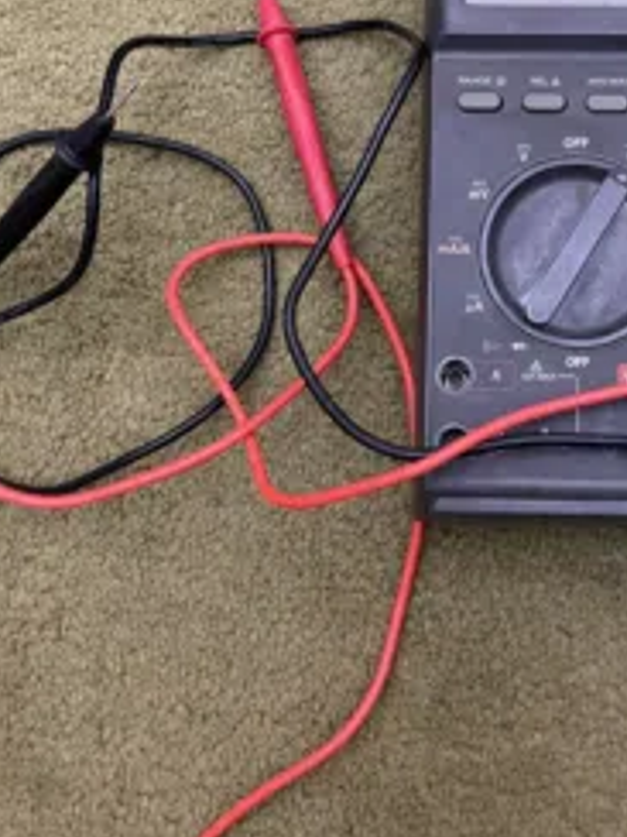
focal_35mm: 41
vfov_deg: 45.0
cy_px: 268
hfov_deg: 34.5
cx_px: 459
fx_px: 990
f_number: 1.6
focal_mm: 5.1
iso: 640
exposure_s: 1/35
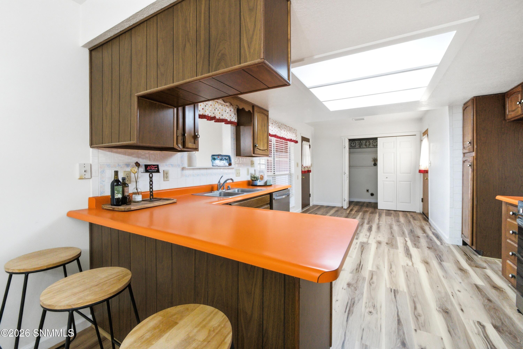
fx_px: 218
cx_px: 262
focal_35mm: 15
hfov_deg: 100.4
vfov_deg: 77.4
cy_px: 174
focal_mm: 10
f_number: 8
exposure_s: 1/90
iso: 2500
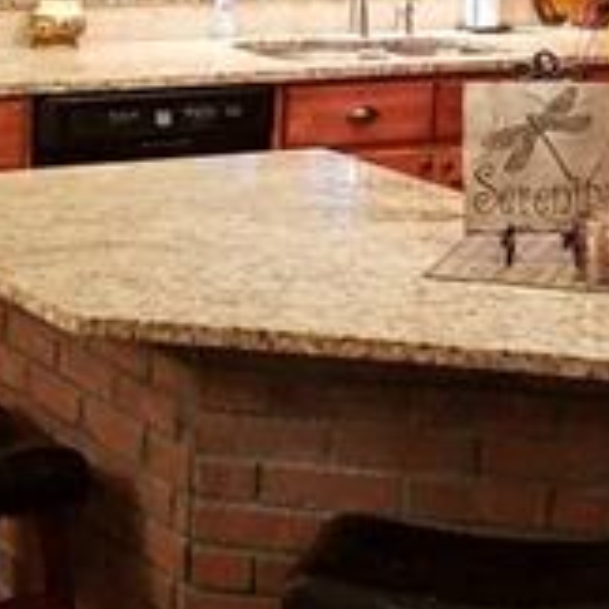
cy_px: 26
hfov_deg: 15.7
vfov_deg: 15.7
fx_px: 2170
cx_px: 617
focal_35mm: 109
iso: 200
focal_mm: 4.2
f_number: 1.7
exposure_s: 1/15
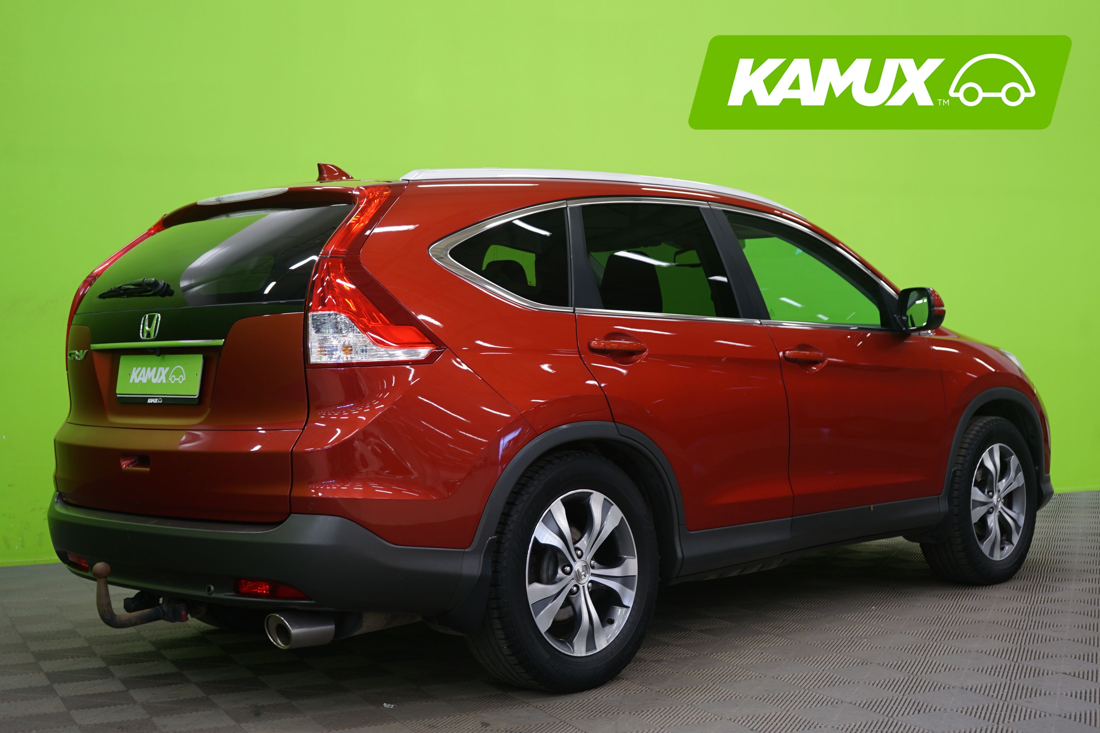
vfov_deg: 28.6
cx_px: 550
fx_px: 1436
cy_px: 366
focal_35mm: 47
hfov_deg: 41.9
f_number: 4.5
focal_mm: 47
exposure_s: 1/8
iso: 400
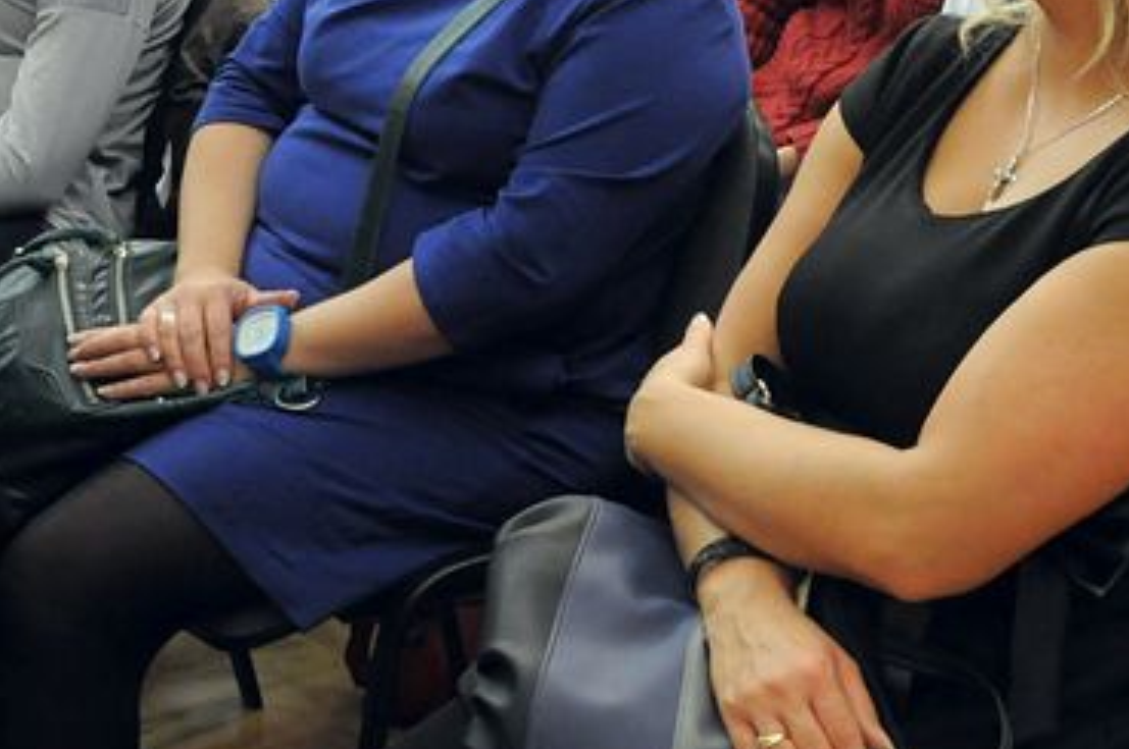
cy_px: 142
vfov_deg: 17.7
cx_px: 1043
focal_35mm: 76
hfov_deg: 25.7
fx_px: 2380
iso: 2500
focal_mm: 22
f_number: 4.5
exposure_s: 1/80
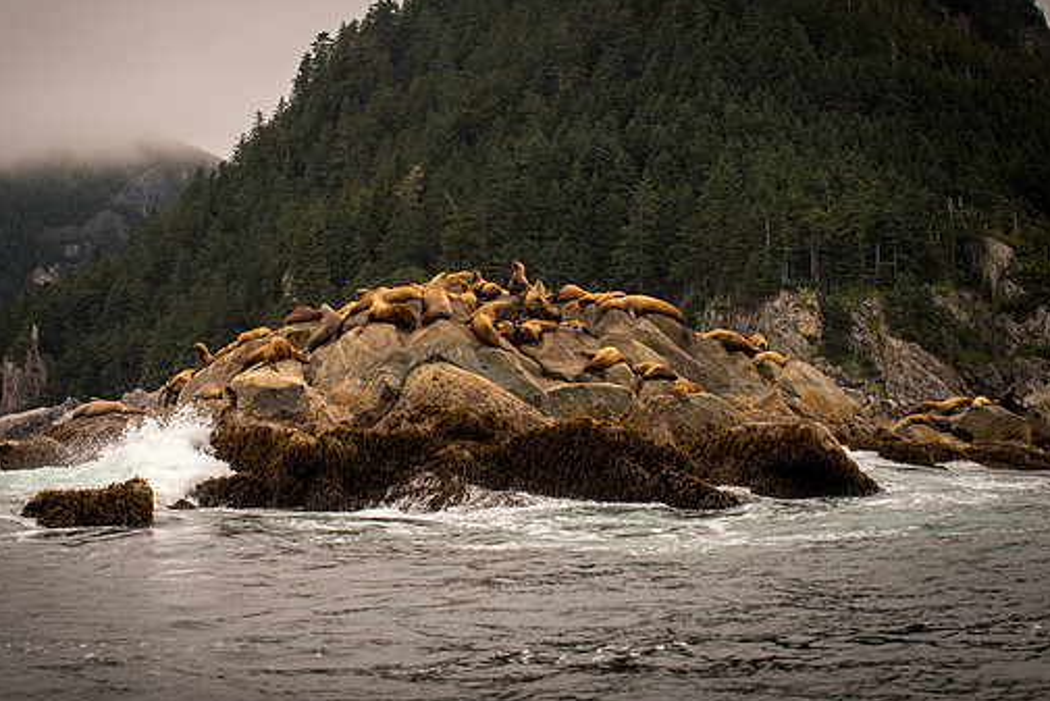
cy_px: 289
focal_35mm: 90
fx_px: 2626
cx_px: 408
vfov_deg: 15.2
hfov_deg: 22.6
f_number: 6.7
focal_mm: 70
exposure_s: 1/500
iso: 100
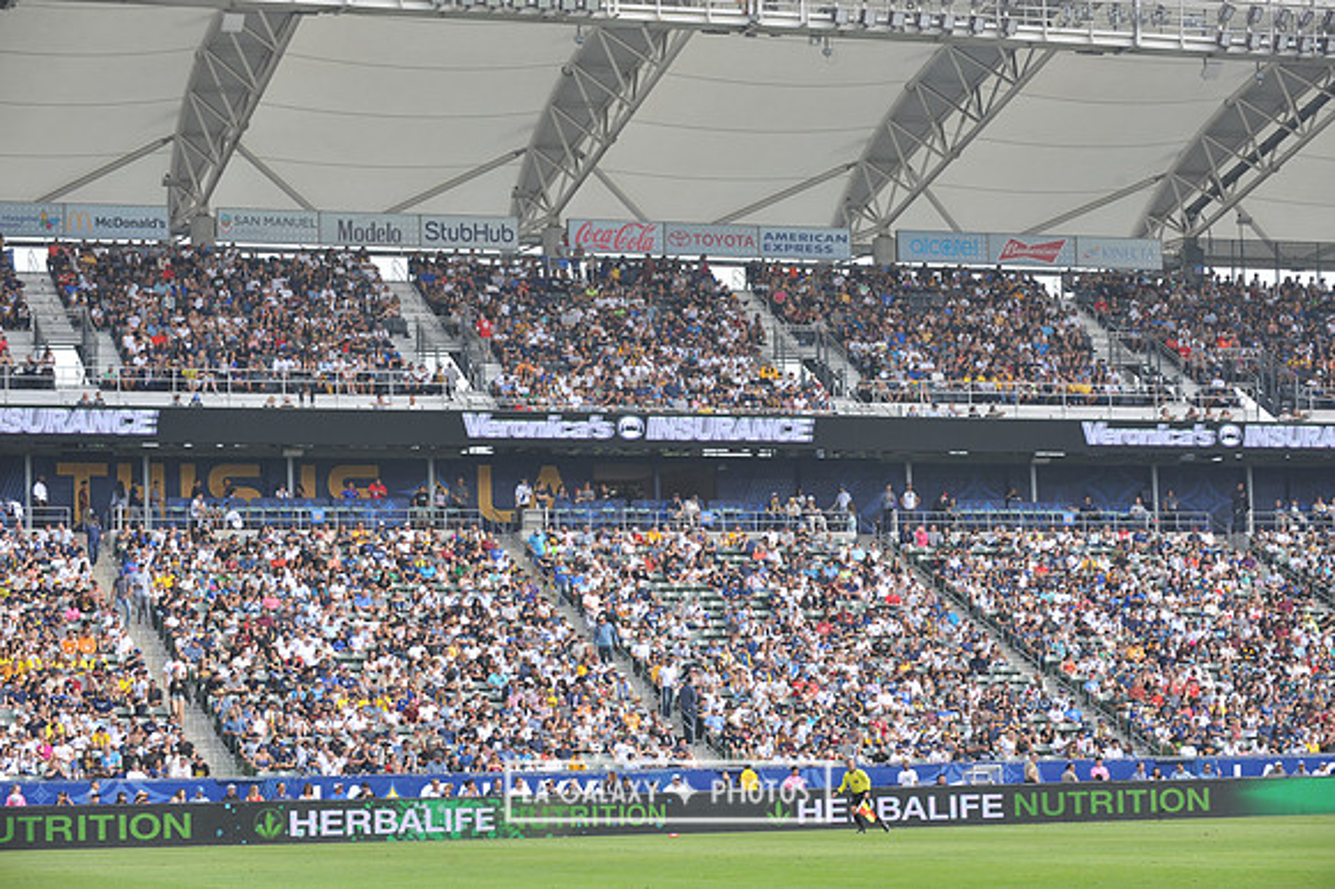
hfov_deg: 21.5
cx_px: 668
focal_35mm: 95
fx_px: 3521
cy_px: 444
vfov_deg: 14.4
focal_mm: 95
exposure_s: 1/200
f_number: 7.1
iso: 200
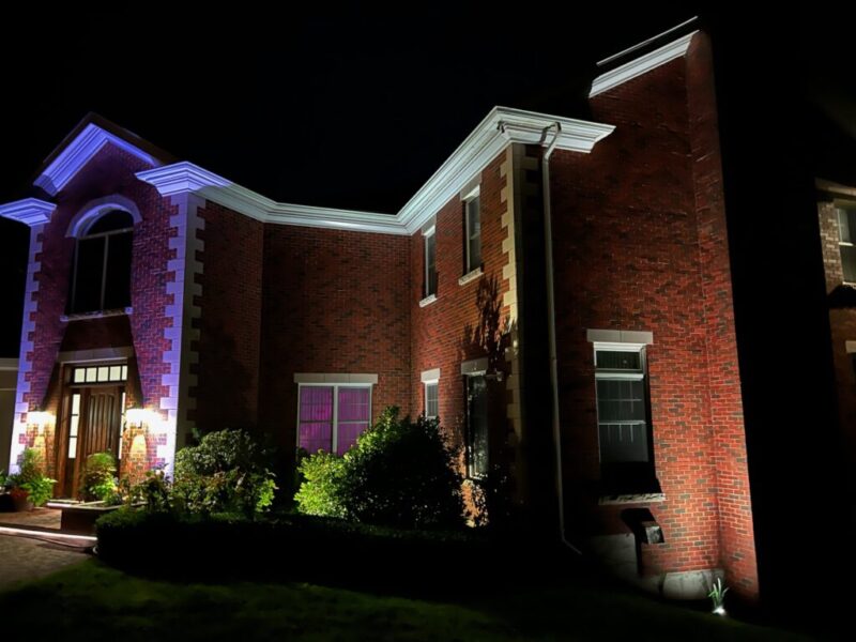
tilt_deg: +6.5
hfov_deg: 67.3
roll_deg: +0.0
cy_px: 321
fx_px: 643
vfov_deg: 53.1
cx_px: 428
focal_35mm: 26
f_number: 1.5
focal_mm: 5.7
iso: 800
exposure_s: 1/5
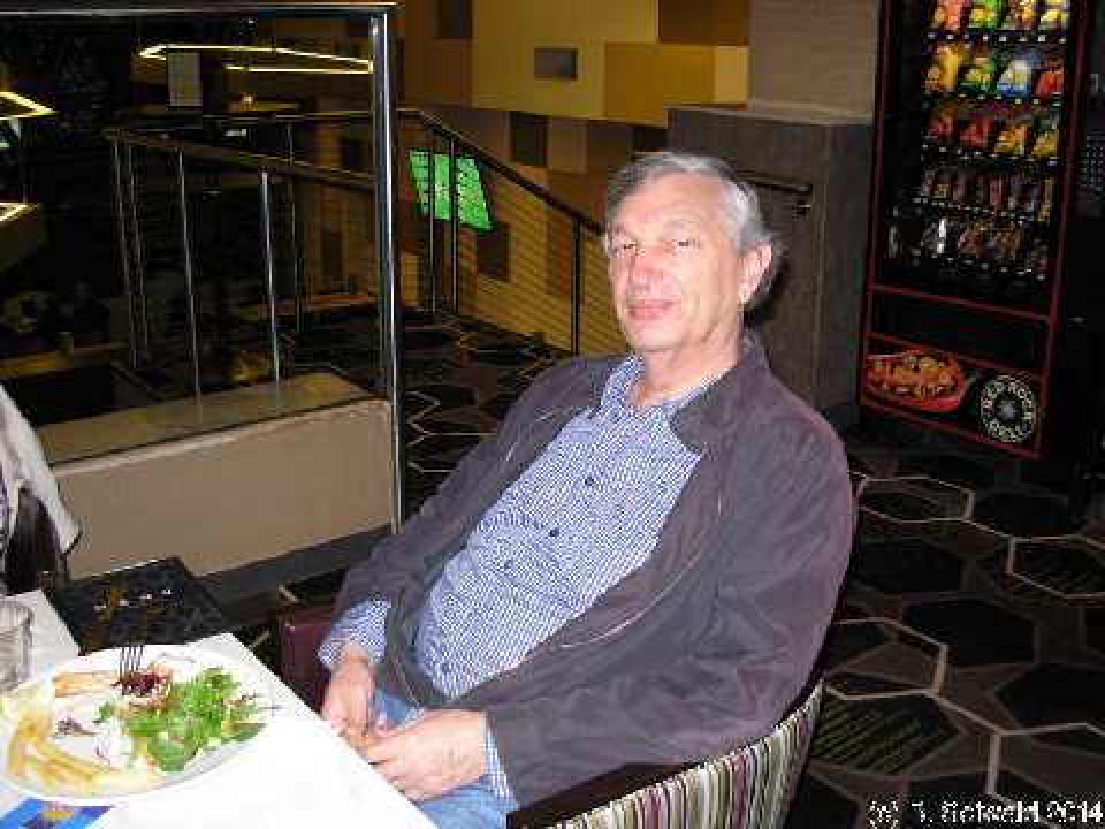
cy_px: 414
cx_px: 552
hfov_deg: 49.0
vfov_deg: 37.7
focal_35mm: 38
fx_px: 1213
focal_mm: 6.3
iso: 205
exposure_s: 1/58.6
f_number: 2.9
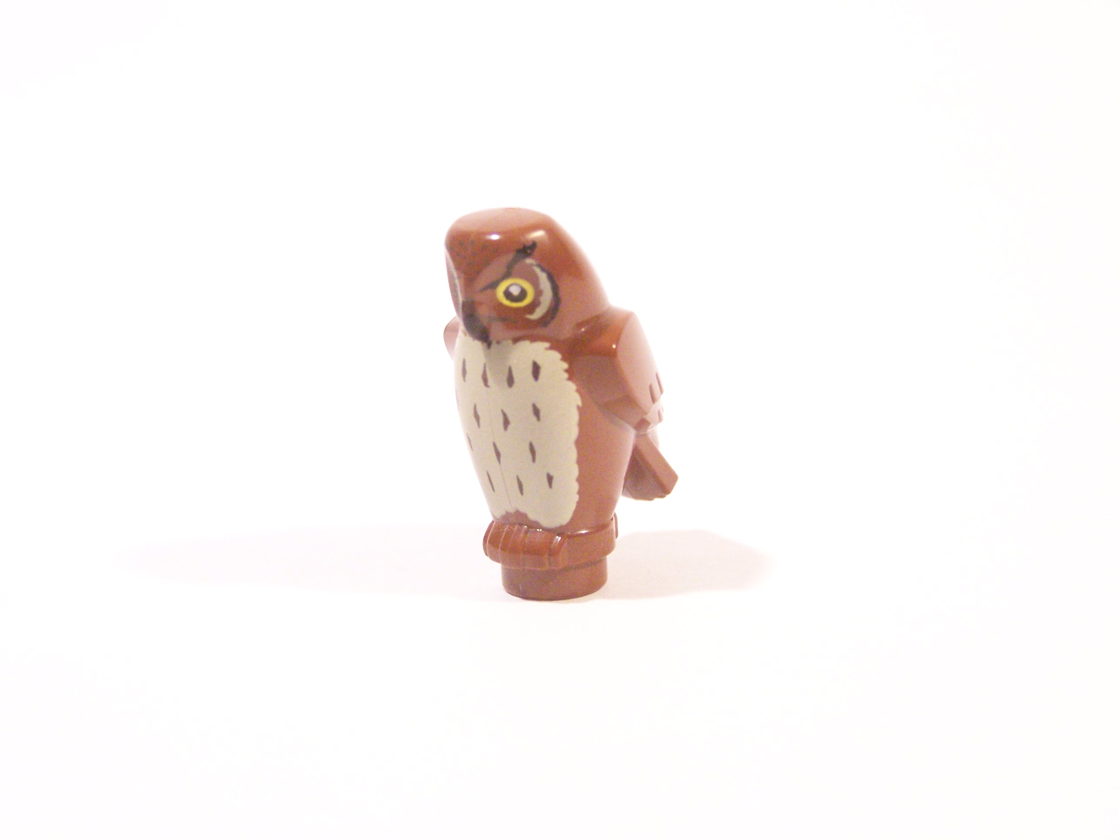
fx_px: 2653
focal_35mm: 82
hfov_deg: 23.8
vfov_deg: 18.0
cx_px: 560
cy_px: 420
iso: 400
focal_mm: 13.7
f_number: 3.2
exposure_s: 1/30
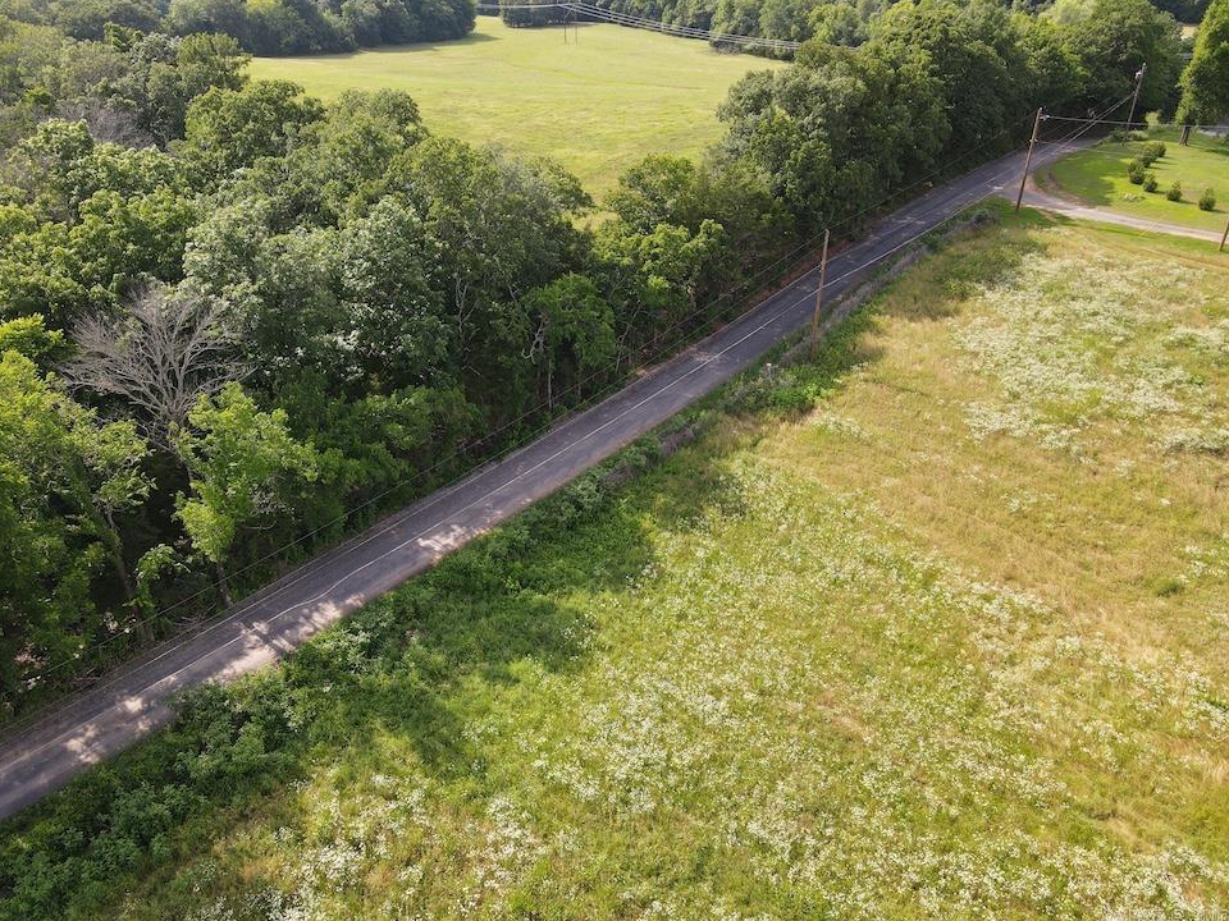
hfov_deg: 69.4
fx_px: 888
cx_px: 590
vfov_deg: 54.9
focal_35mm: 25
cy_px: 454
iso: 110
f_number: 2.8
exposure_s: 1/15
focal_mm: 4.5
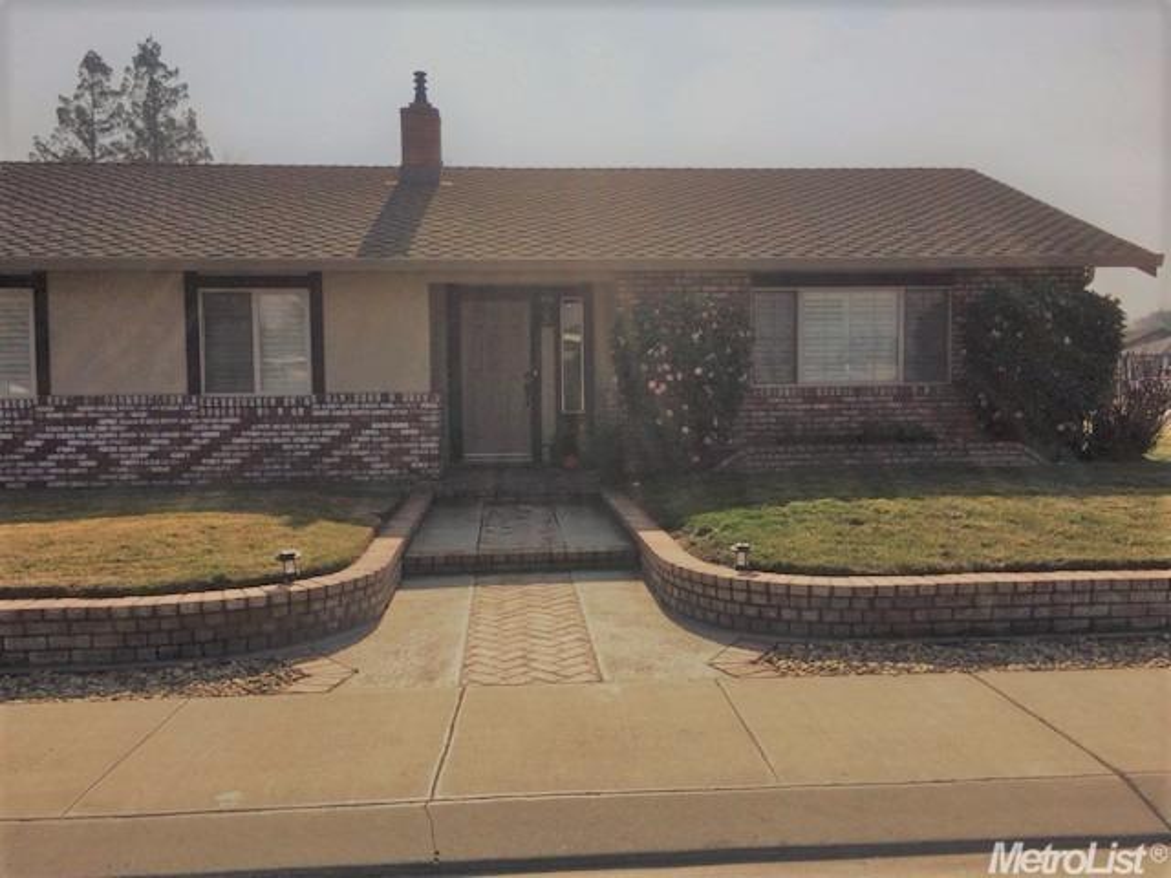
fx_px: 981
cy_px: 439
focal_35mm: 29
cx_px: 586
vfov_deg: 48.2
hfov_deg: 61.7
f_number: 2.2
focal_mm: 4.15
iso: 25
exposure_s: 1/3663
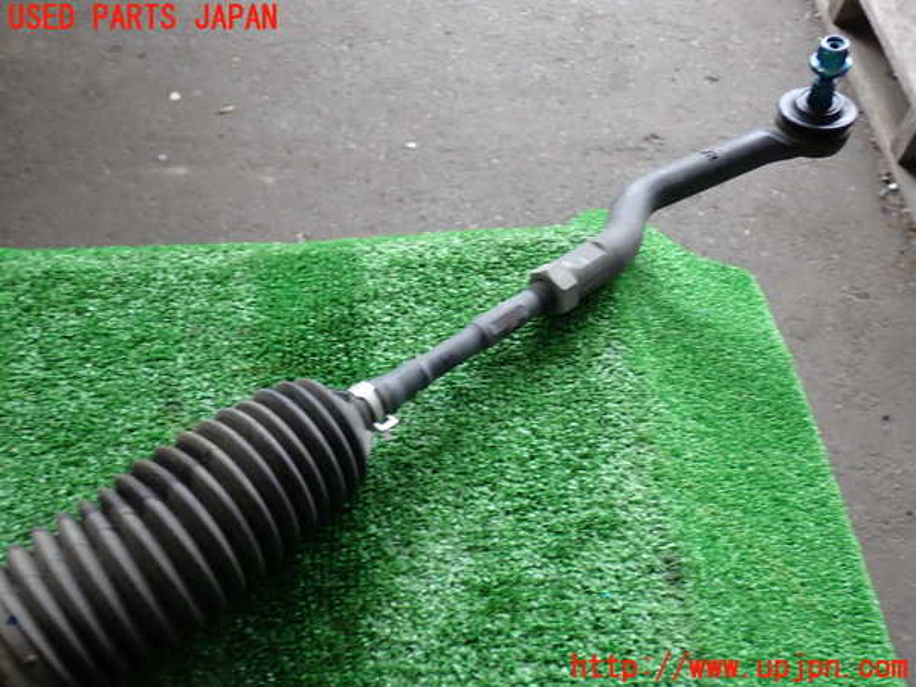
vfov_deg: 39.7
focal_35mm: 36
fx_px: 953
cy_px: 344
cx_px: 458
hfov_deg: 51.4
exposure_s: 1/80
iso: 160
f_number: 2.5
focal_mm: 6.37
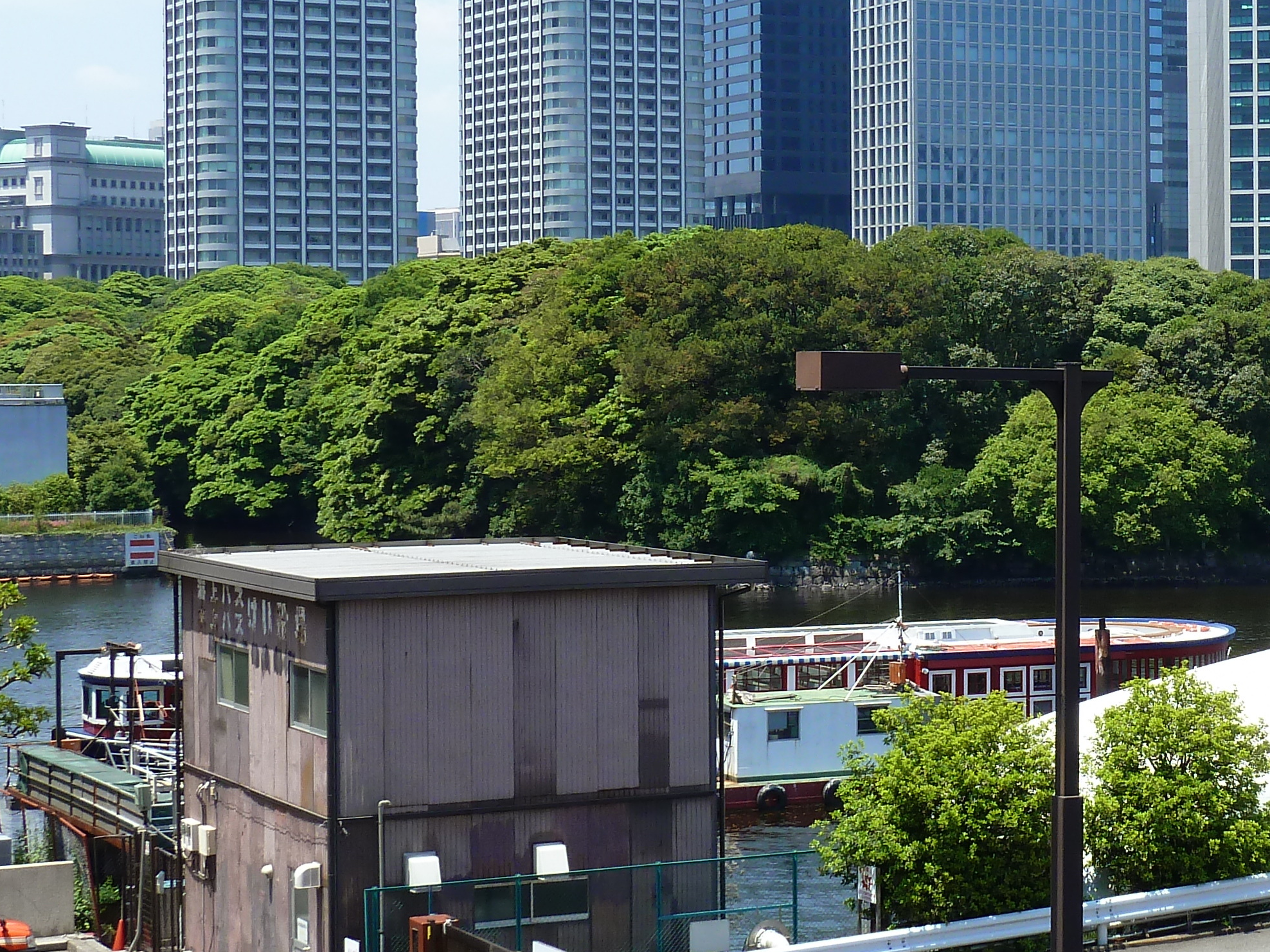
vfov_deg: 17.4
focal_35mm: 85
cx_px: 988
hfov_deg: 22.7
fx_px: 3119
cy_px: 401
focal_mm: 6.9
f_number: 4
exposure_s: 1/400
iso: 80
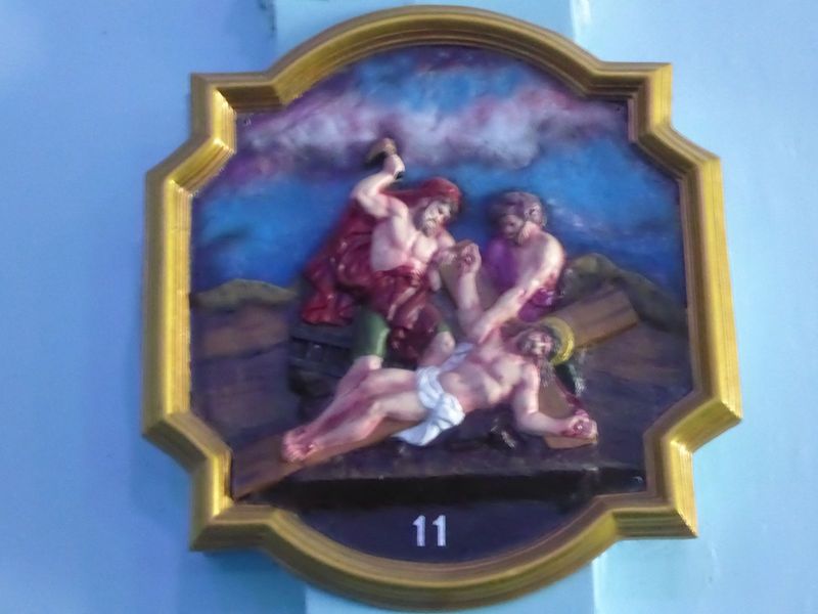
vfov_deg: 15.1
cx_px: 409
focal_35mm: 98
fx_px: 2316
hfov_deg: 20.0
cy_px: 307
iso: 2000
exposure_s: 1/15
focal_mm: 16.1
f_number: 4.9
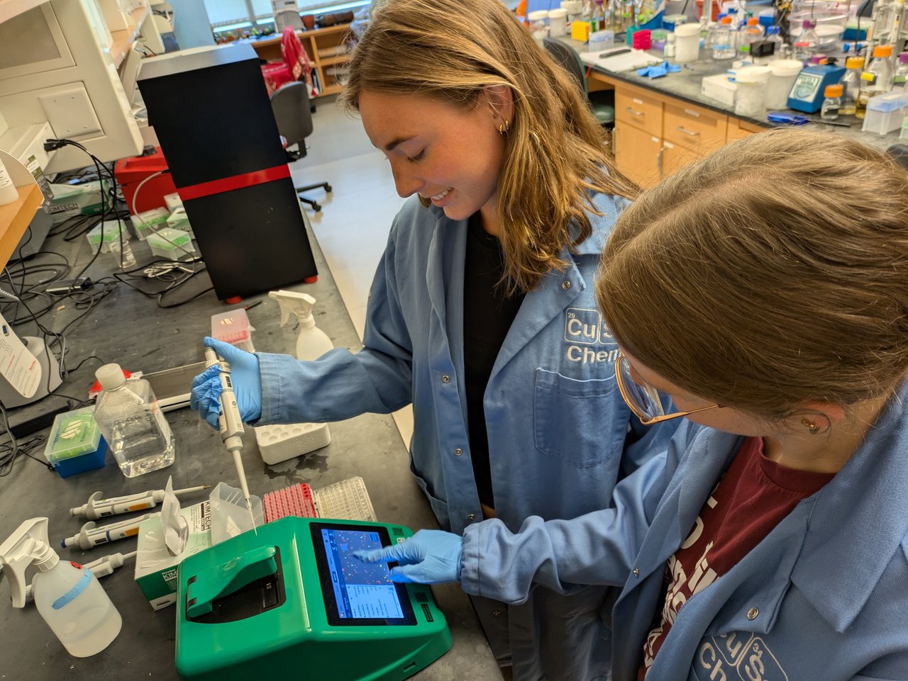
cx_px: 454
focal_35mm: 25
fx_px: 656
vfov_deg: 54.9
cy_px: 340
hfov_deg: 69.4
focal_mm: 5.43
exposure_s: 1/40
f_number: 1.89
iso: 59
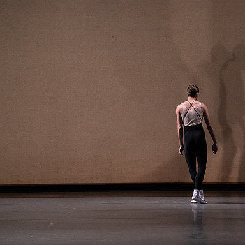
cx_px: 167
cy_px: 123
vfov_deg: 6.9
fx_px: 2026
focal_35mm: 253
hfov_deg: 6.9
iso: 12800
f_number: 6.3
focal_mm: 197
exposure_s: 1/500
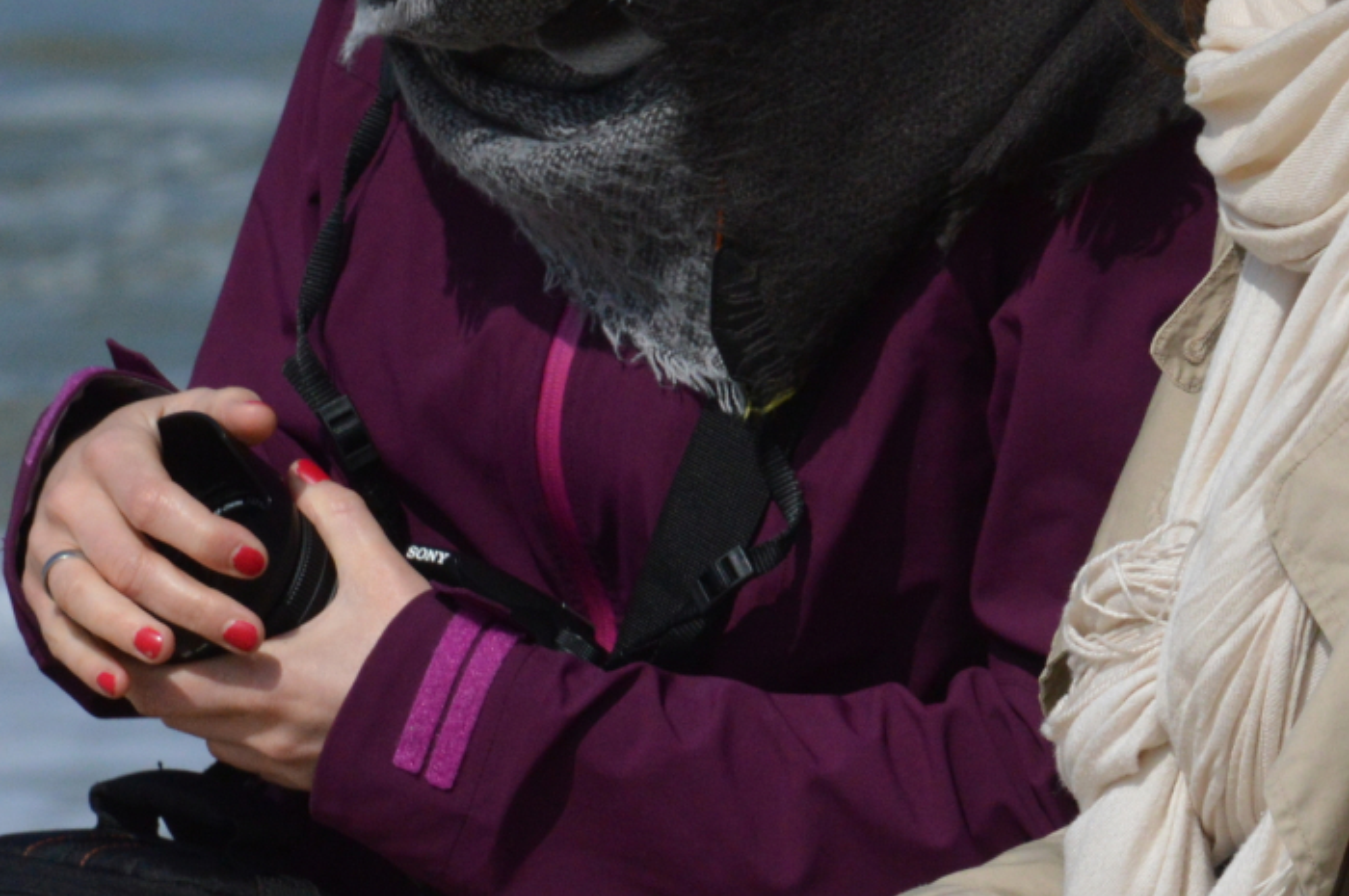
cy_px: 38
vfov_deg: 3.4
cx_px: 1021
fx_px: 15169
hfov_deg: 5.1
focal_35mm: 405
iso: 800
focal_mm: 105
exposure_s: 1/4000
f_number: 9
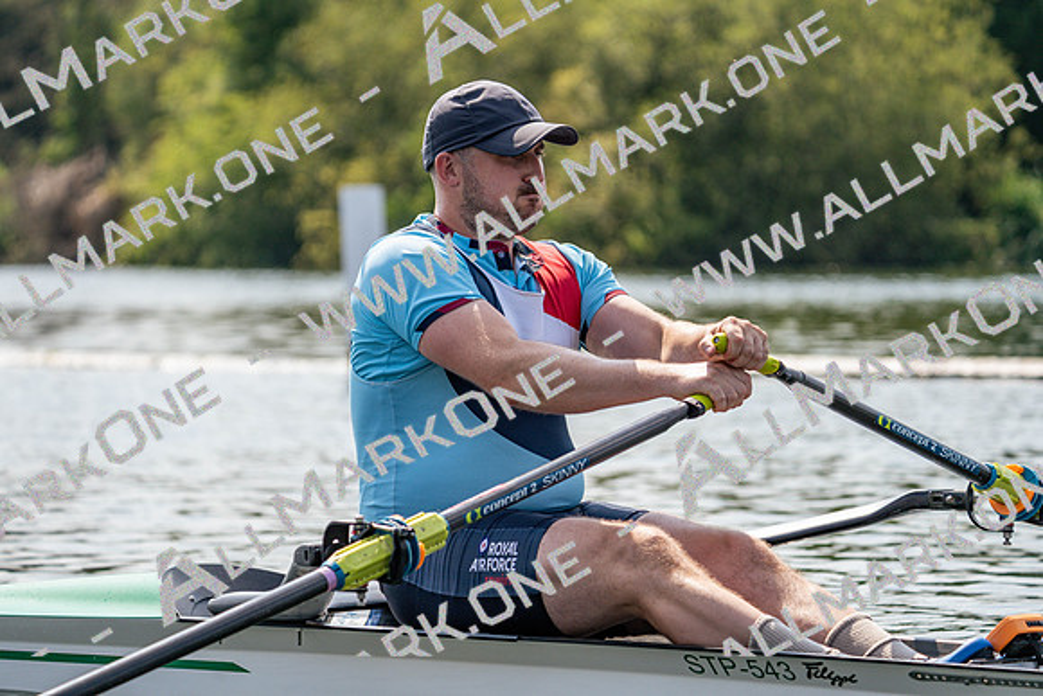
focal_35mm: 200
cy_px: 348
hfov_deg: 10.3
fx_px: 5796
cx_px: 522
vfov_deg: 6.9
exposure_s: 1/1600
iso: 200
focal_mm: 200
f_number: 5.6
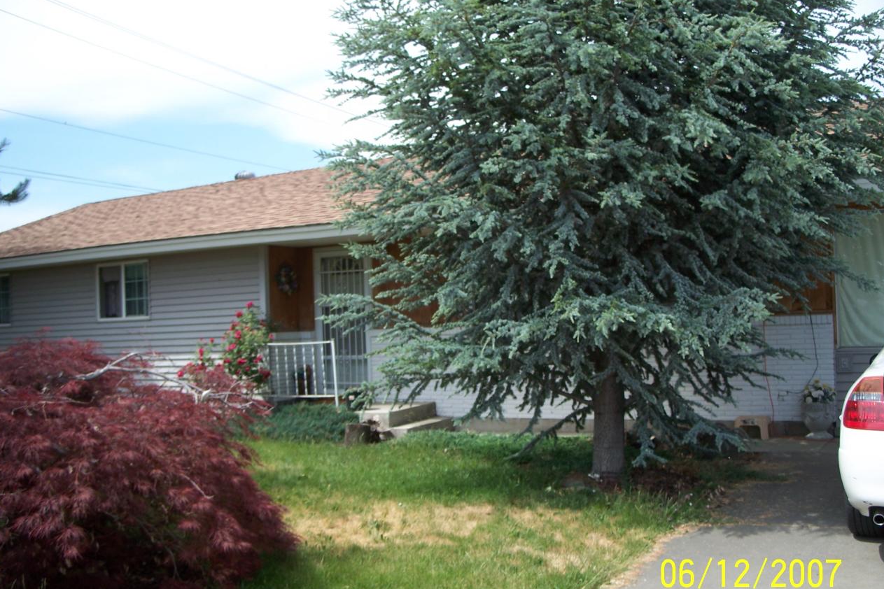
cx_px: 442
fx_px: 958
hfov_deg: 49.6
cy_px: 327
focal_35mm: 39
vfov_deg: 34.2
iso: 64
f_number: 2.8
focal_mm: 7.8
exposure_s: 1/500
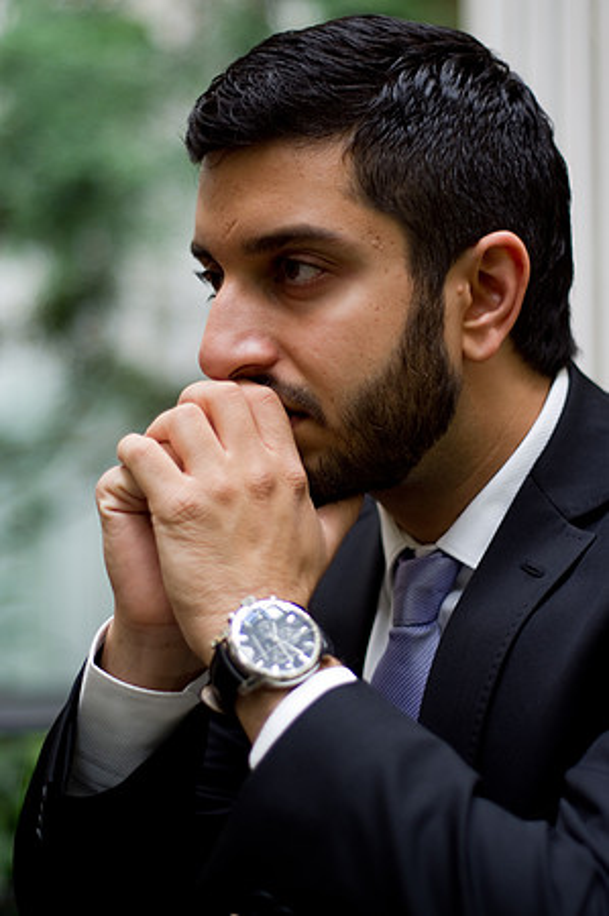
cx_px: 304
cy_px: 458
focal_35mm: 75
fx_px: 1907
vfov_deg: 27.0
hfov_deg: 18.1
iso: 100
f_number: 1.7
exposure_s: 1/80
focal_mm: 50
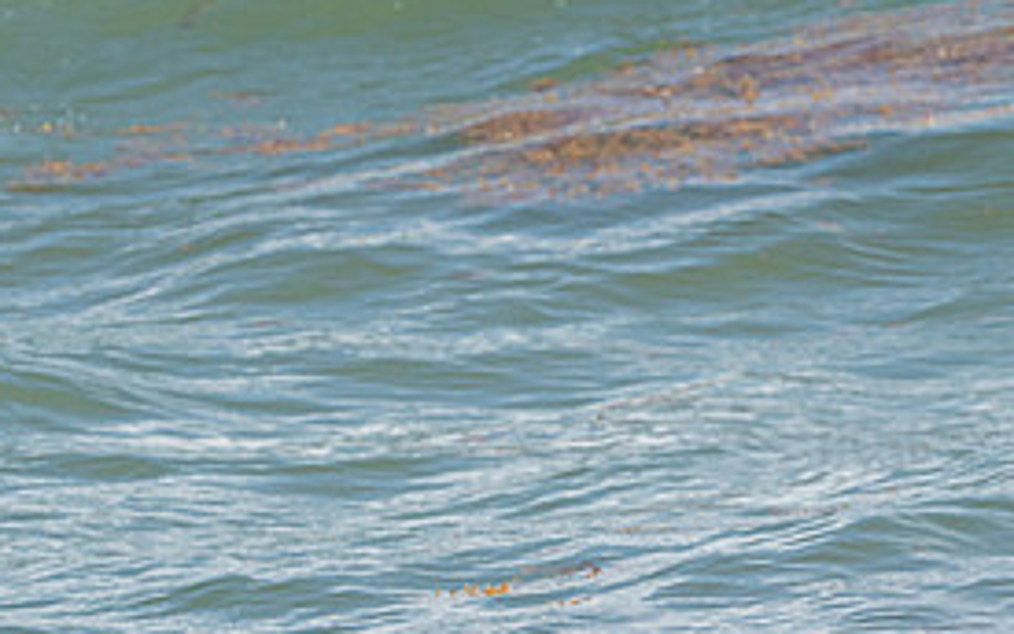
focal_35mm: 644
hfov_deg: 3.3
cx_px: 638
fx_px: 17800
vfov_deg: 2.0
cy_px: 699
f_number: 10
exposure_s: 1/1250
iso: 640
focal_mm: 300
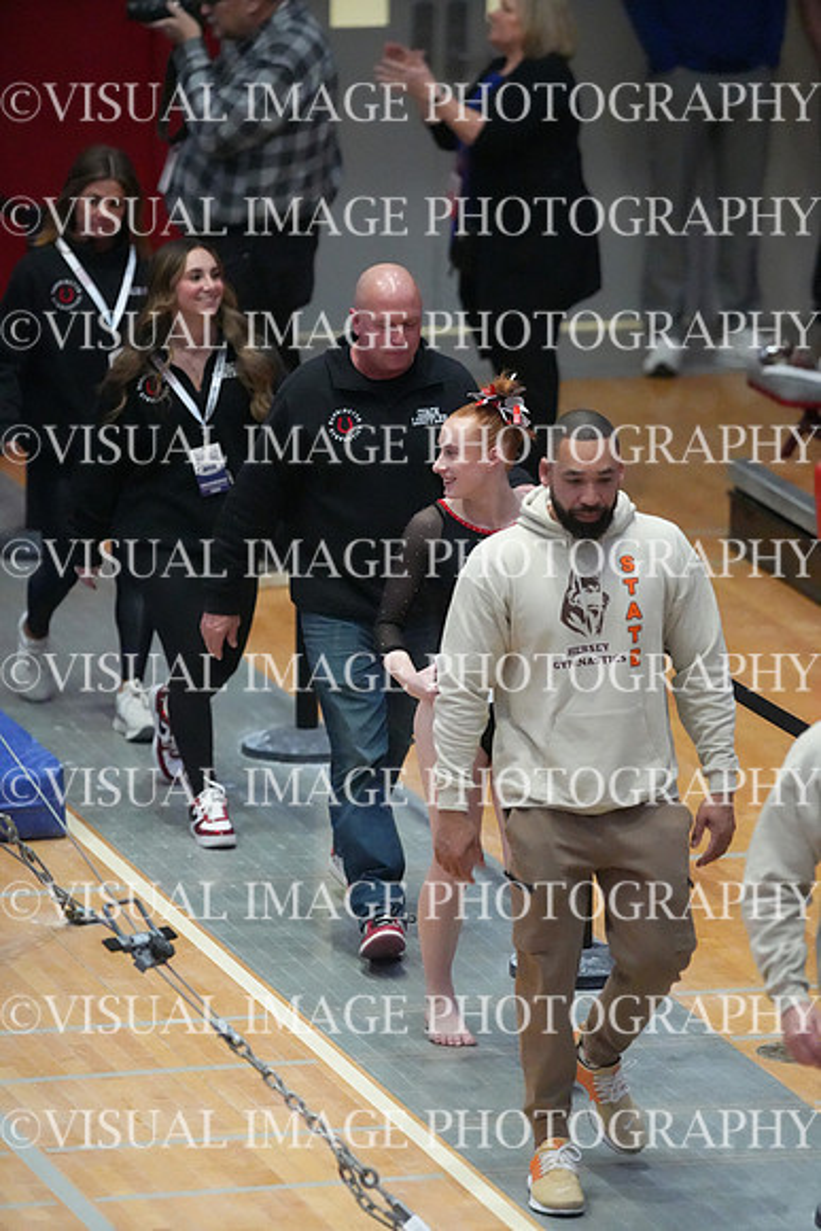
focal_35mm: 300
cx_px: 410
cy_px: 616
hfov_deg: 4.6
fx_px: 10256
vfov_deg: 6.9
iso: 20000
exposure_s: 1/1600
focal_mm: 300
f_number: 3.5
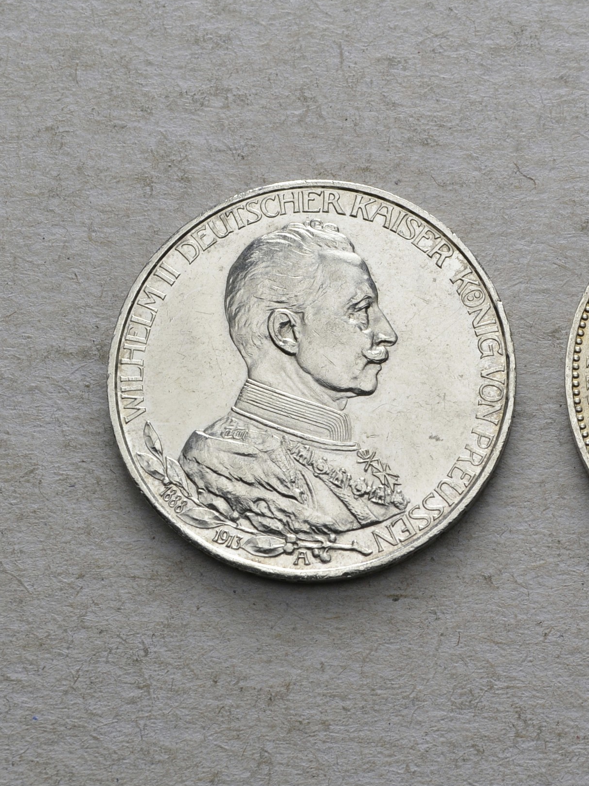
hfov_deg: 14.5
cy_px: 393
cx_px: 552
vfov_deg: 19.4
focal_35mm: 101
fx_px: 2292
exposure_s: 1/250
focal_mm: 46
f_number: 14
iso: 400
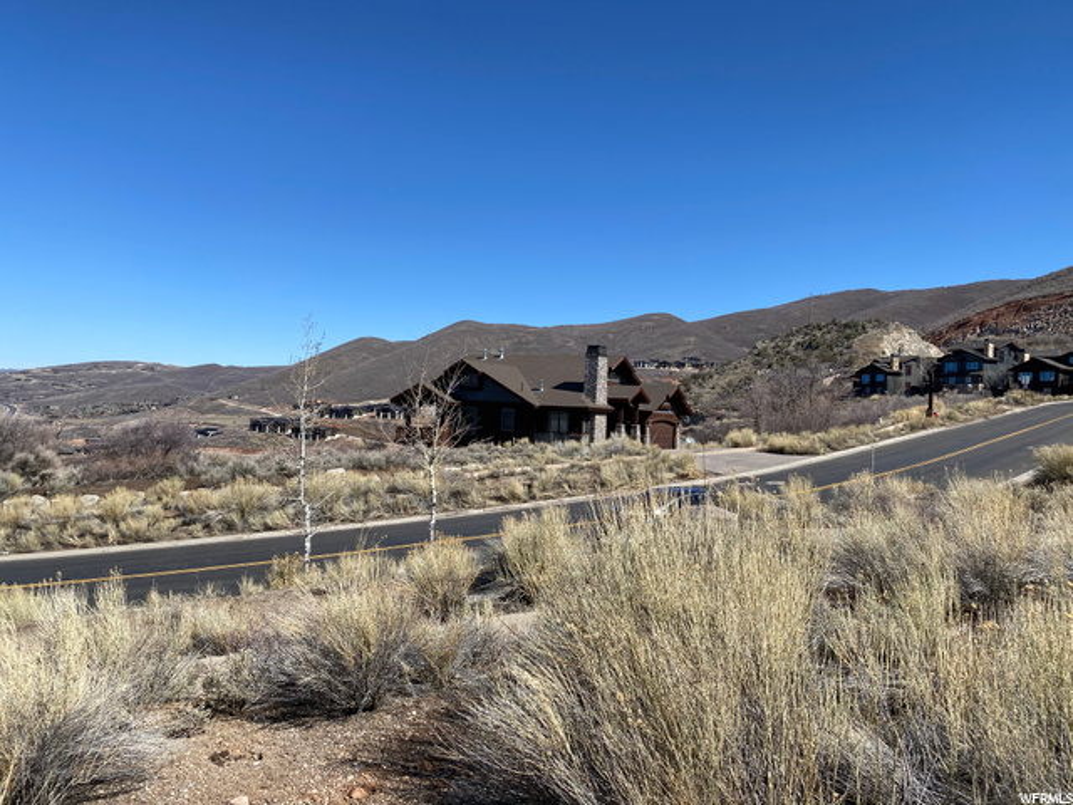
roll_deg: -1.0
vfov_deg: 53.1
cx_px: 536
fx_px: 806
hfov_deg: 67.3
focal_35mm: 26
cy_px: 402
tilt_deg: +0.8
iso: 32
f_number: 1.8
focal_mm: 4.25
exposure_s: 1/3497
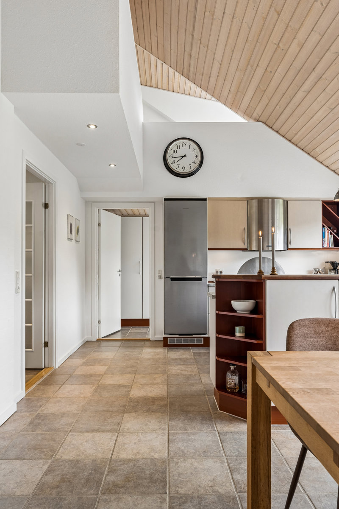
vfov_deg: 72.6
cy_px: 254
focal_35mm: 24
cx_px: 170
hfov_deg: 52.2
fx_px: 346
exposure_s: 1/5
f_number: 8
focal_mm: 24.5
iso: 200
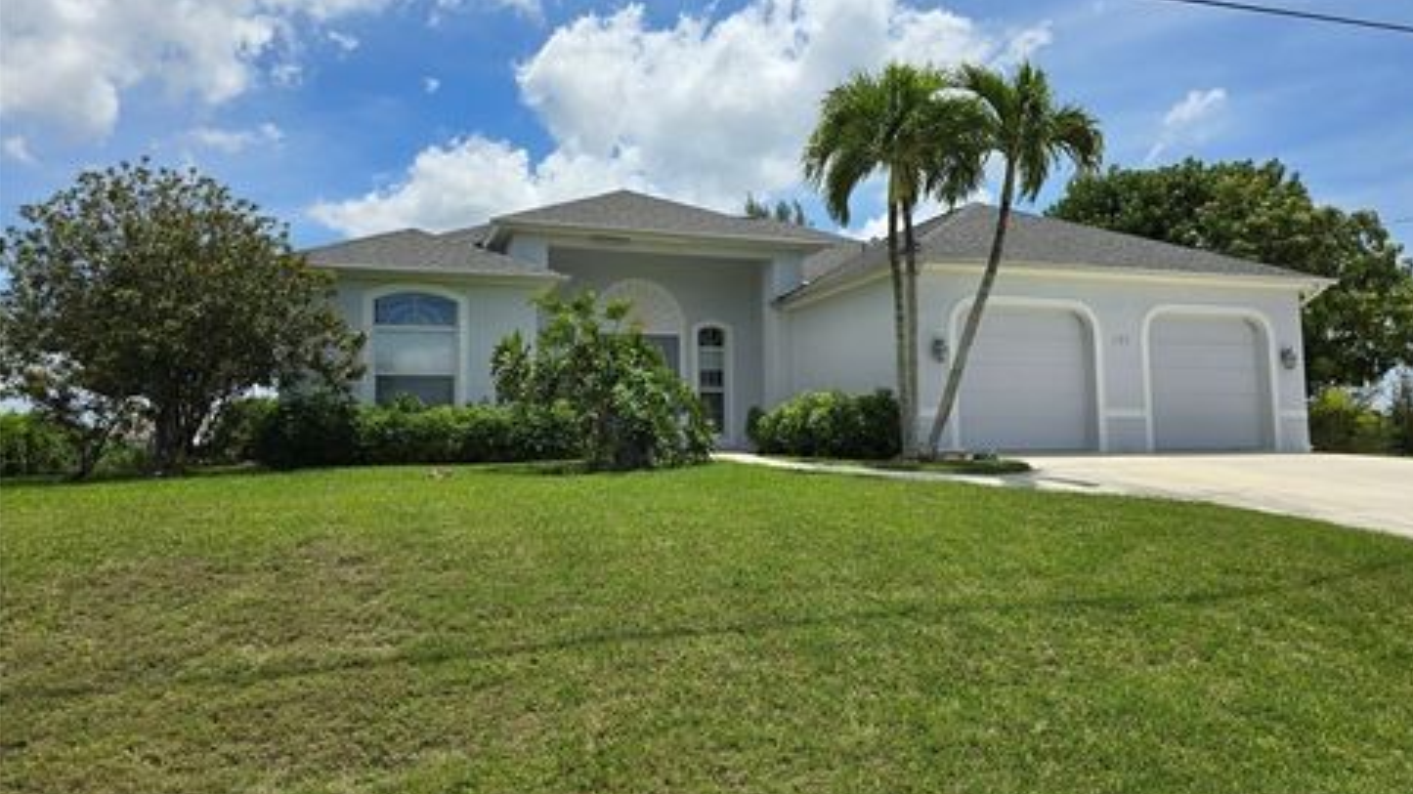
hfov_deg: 71.9
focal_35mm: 26
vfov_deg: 44.3
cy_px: 356
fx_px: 974
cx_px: 730
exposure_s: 1/1262
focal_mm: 6.3
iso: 12
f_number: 1.7
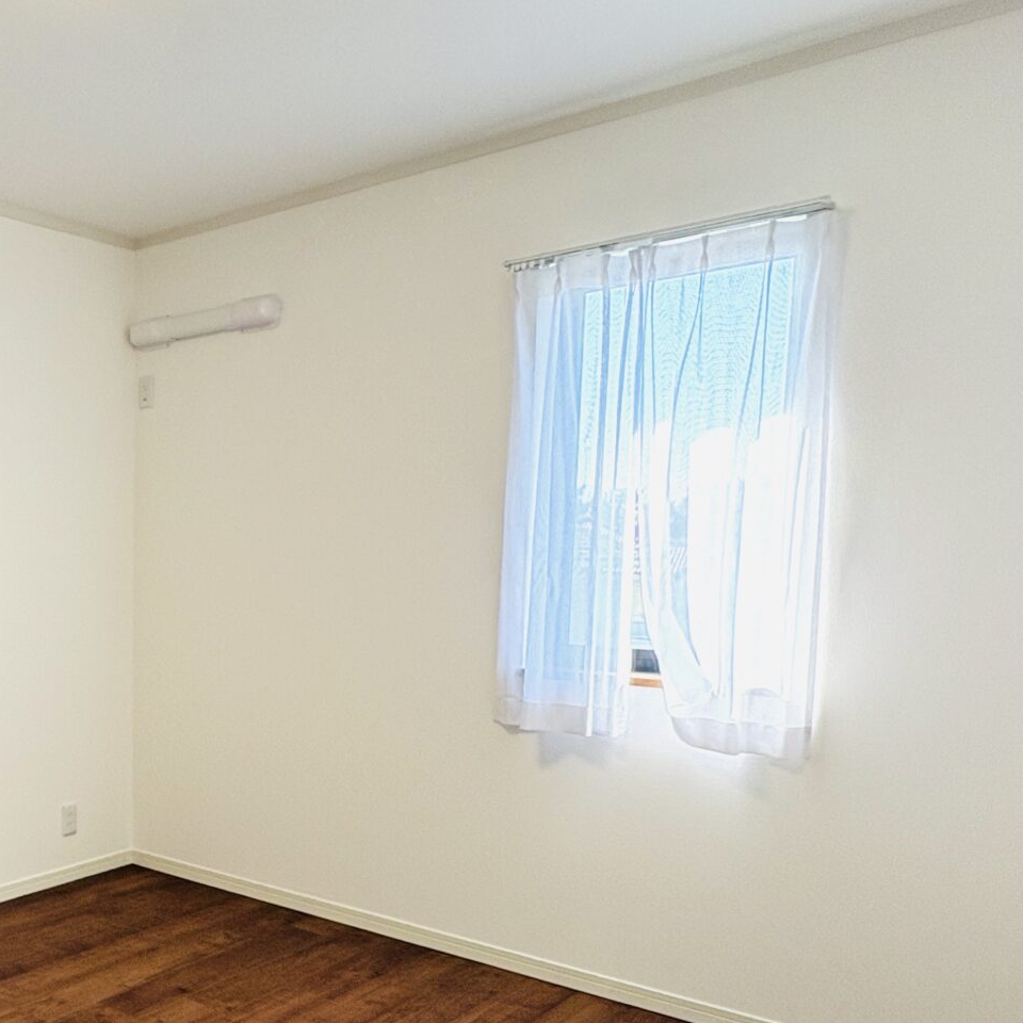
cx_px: 29
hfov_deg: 43.5
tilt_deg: -6.0
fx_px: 1103
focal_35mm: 33
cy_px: 667
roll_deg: +1.3
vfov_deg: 49.0
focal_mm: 2.22
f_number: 2.2
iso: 100
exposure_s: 1/107
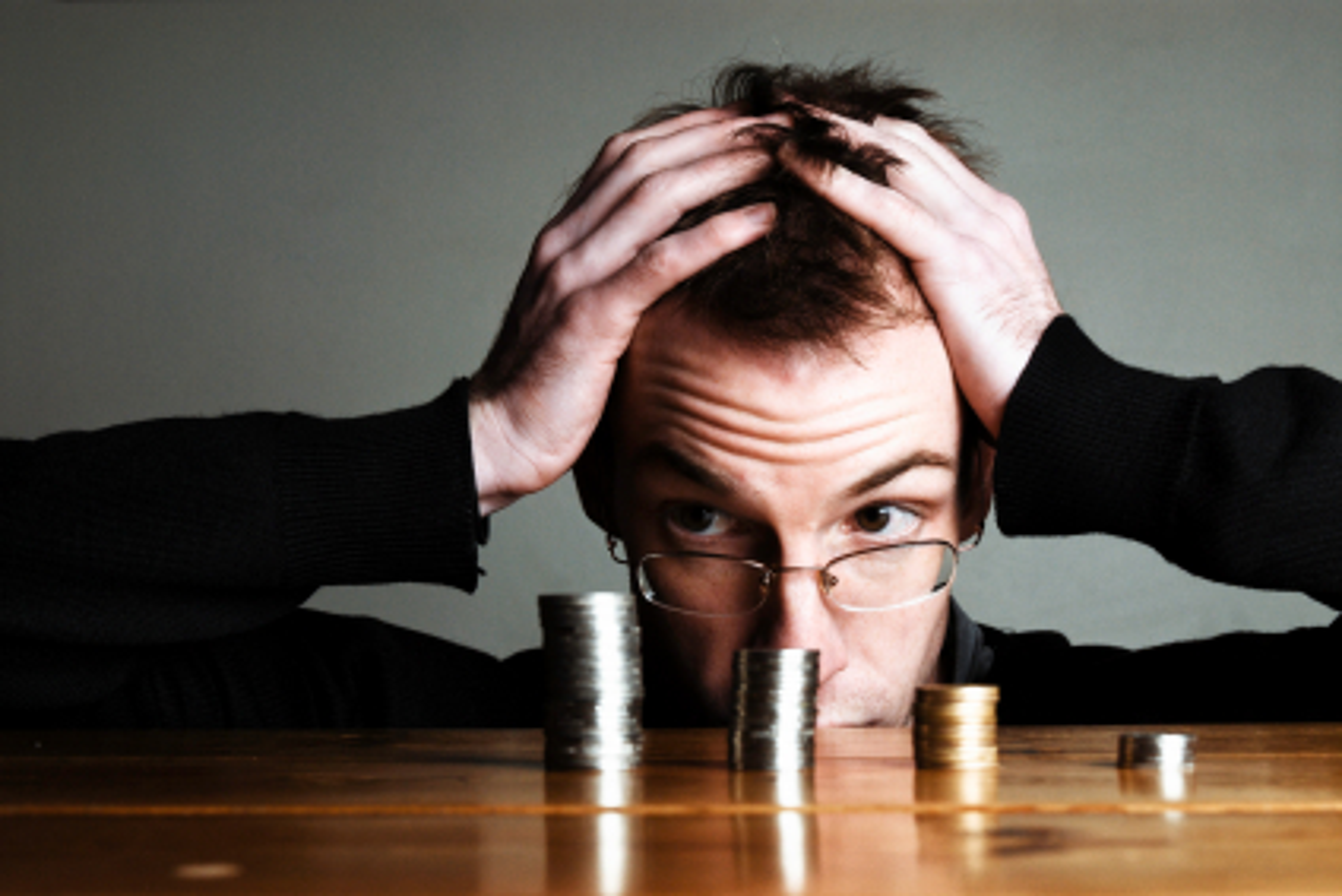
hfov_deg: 31.9
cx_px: 671
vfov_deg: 21.6
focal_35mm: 63
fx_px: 2349
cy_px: 448
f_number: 8
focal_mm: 42
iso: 100
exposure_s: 1/125
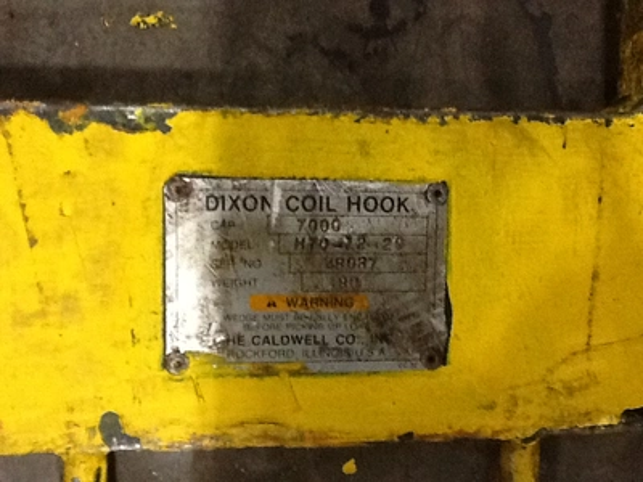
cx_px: 322
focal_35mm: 44
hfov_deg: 42.9
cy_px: 241
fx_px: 817
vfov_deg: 32.9
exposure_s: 1/24
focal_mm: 2.03
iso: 400
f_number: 2.4
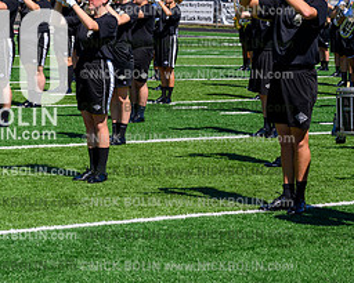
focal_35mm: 149
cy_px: 75
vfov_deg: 10.4
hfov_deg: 12.7
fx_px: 1562
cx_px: -30
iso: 160
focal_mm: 70
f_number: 8
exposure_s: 1/500
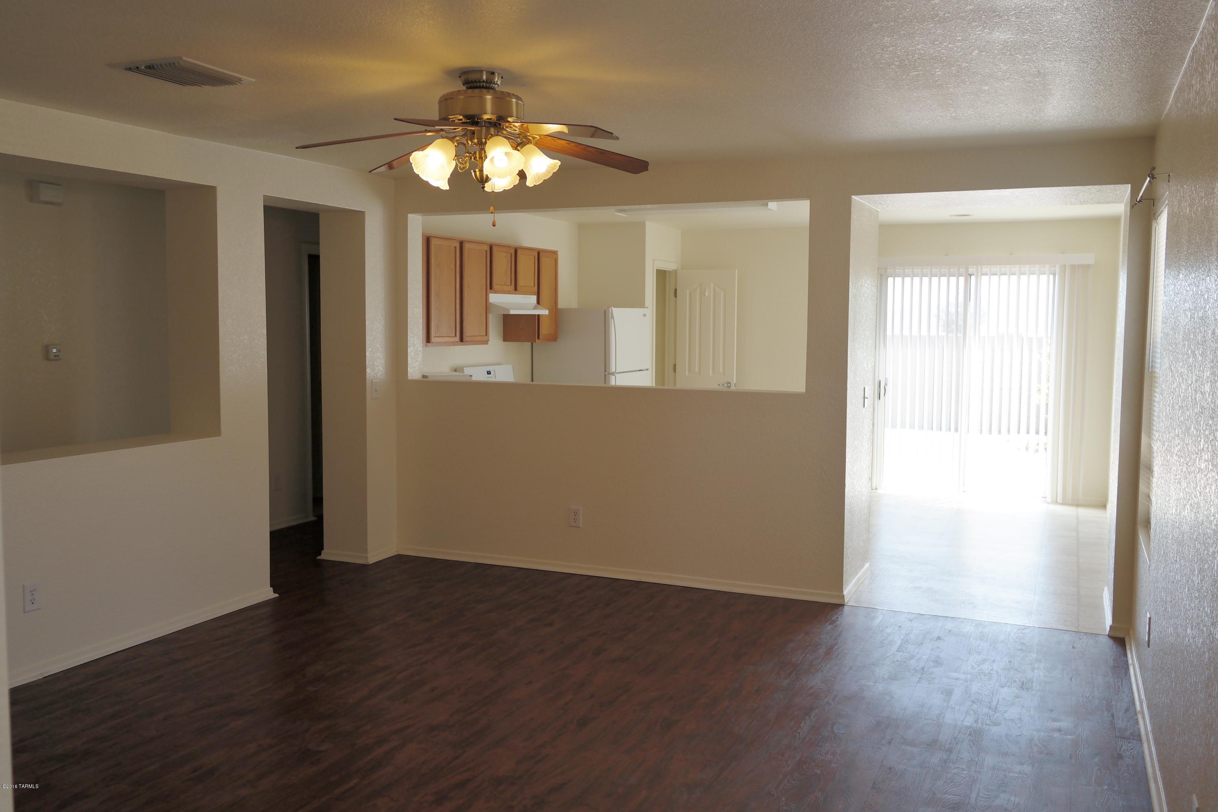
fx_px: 1015
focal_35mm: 30
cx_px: 609
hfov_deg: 61.9
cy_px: 406
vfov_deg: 43.6
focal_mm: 20
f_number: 3.5
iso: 100
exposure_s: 1/80
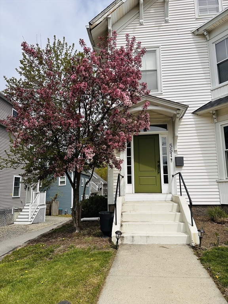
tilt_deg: +9.6
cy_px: 152
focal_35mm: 24
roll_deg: +1.1
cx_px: 114
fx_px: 211
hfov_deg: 56.8
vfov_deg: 71.6
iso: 80
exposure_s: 1/7576
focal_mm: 6.86
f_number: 1.78
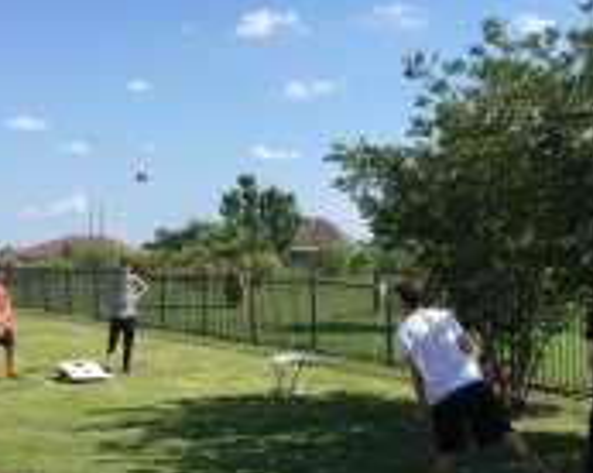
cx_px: 315
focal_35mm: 60
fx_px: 1052
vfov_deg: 25.1
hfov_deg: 31.5
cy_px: 353
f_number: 2.2
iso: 25
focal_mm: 4.15
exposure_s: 1/916
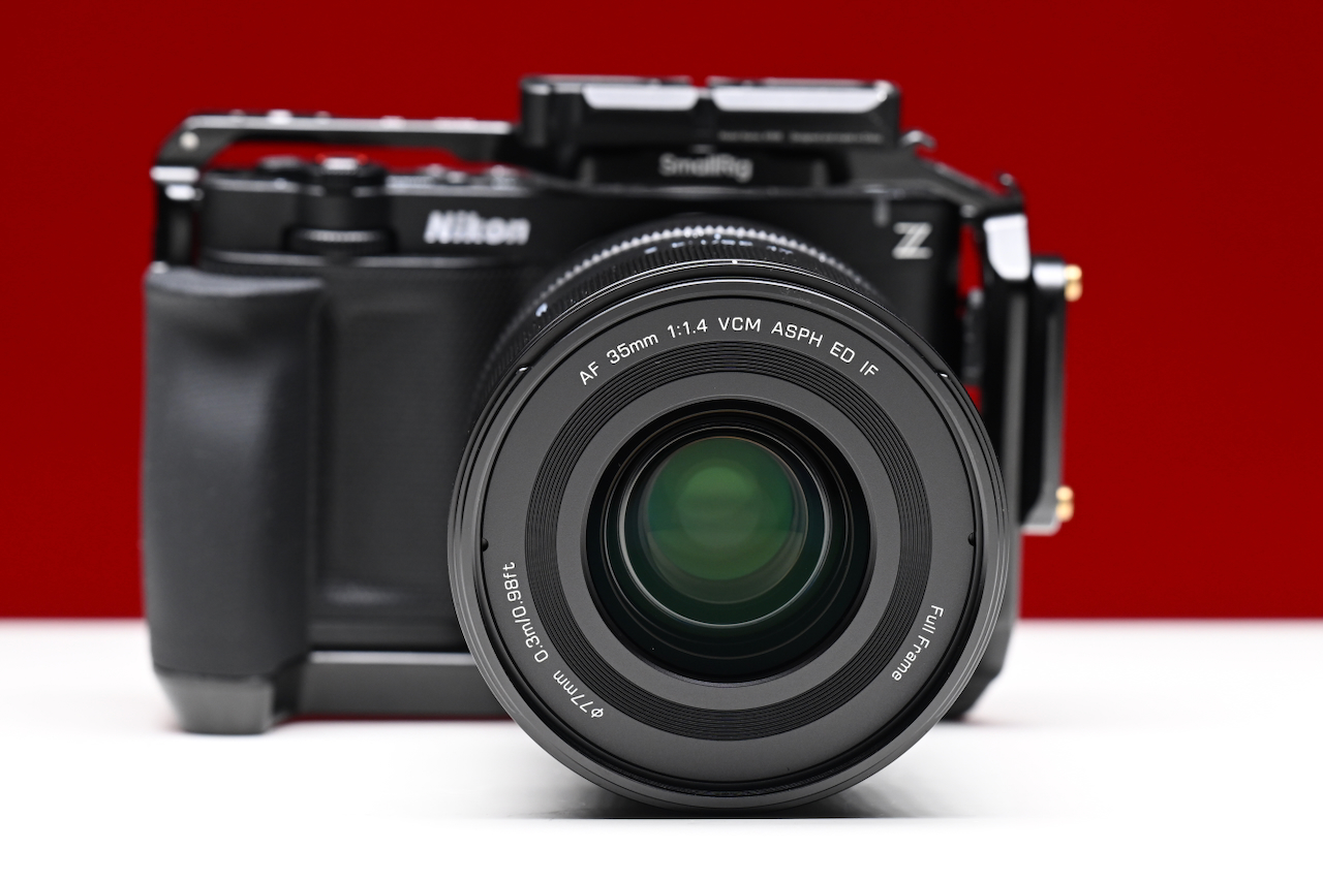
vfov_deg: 10.5
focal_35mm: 130
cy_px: 440
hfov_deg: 15.8
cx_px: 662
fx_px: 4777
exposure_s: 1/60
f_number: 6.3
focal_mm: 87
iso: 800
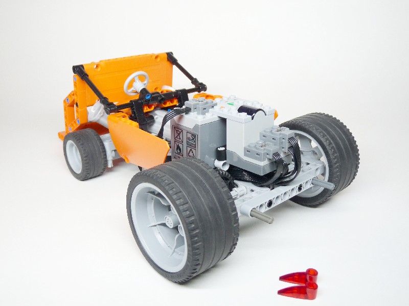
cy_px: 153
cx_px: 204
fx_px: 425
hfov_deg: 51.4
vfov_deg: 39.7
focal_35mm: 36
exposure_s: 1/20
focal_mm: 6.4
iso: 100
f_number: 3
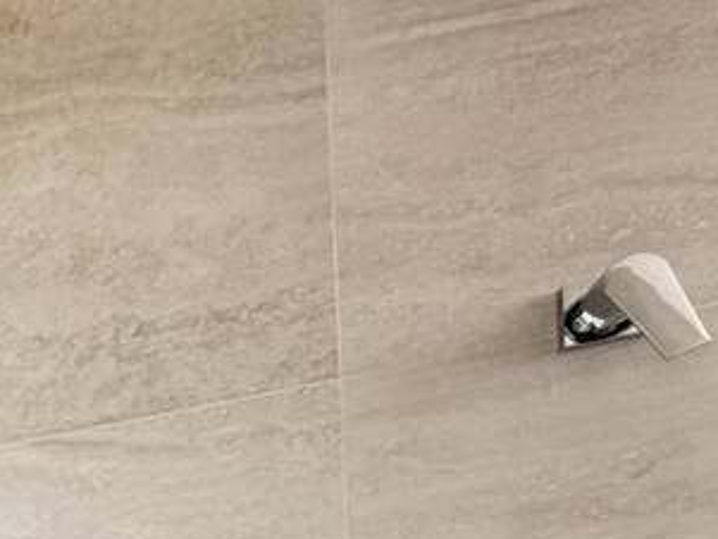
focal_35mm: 67
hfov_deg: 17.1
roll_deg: +2.6
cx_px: -842
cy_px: 1021
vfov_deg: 17.2
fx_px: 1390
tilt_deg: +0.8
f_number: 2.2
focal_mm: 2.22
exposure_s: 1/121
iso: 100
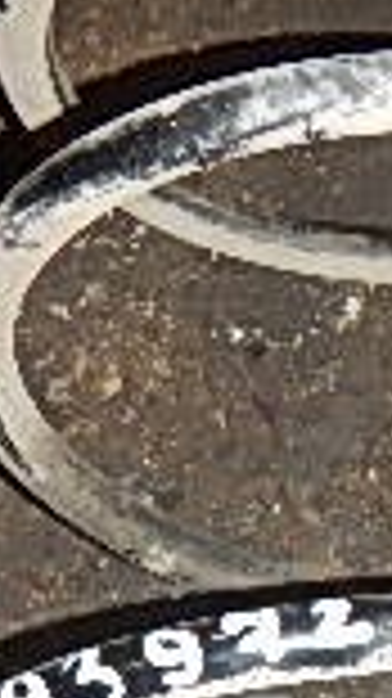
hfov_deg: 11.2
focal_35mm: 108
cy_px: 824
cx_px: 284
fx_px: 1999
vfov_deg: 18.8
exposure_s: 1/30
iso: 200
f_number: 2.8
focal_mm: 4.3
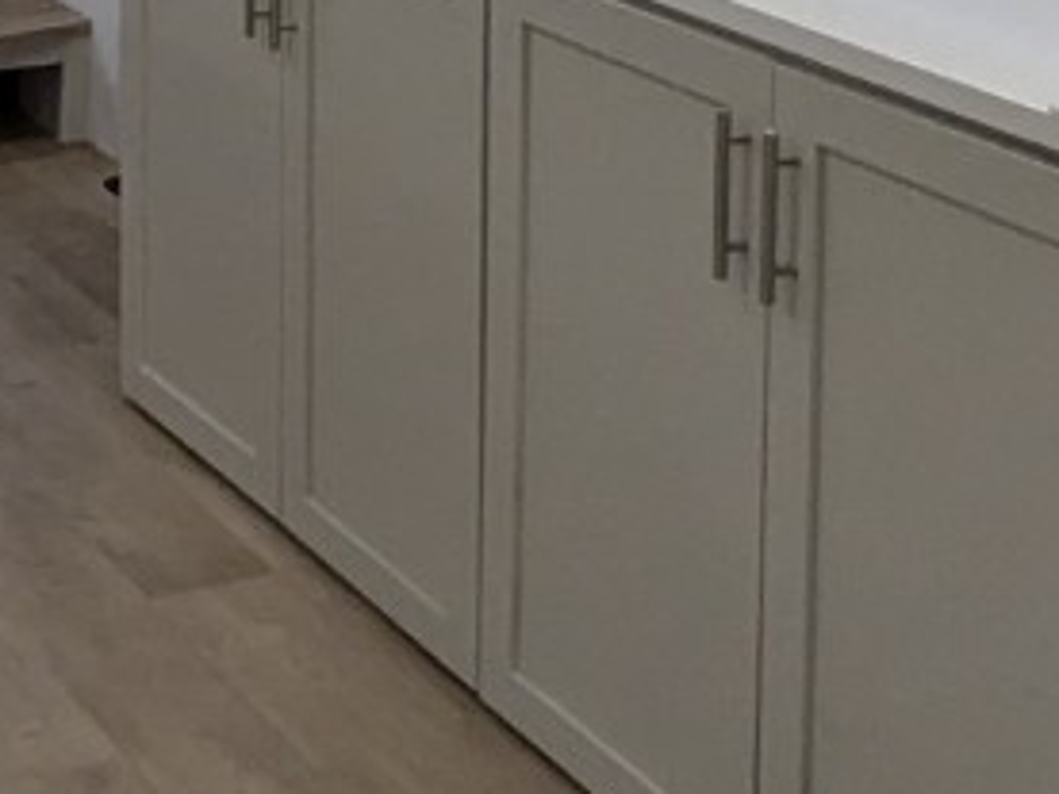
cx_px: -175
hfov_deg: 22.4
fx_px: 2478
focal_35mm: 81
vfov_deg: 16.6
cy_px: -399
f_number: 2.2
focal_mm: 2.35
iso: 298
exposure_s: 1/186
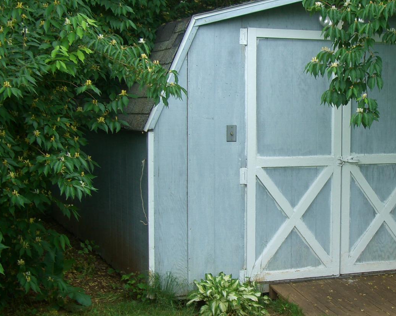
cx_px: 312
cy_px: 171
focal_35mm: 73
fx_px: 855
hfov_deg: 25.7
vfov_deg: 21.0
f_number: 2.8
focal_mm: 7.9
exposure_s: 1/200
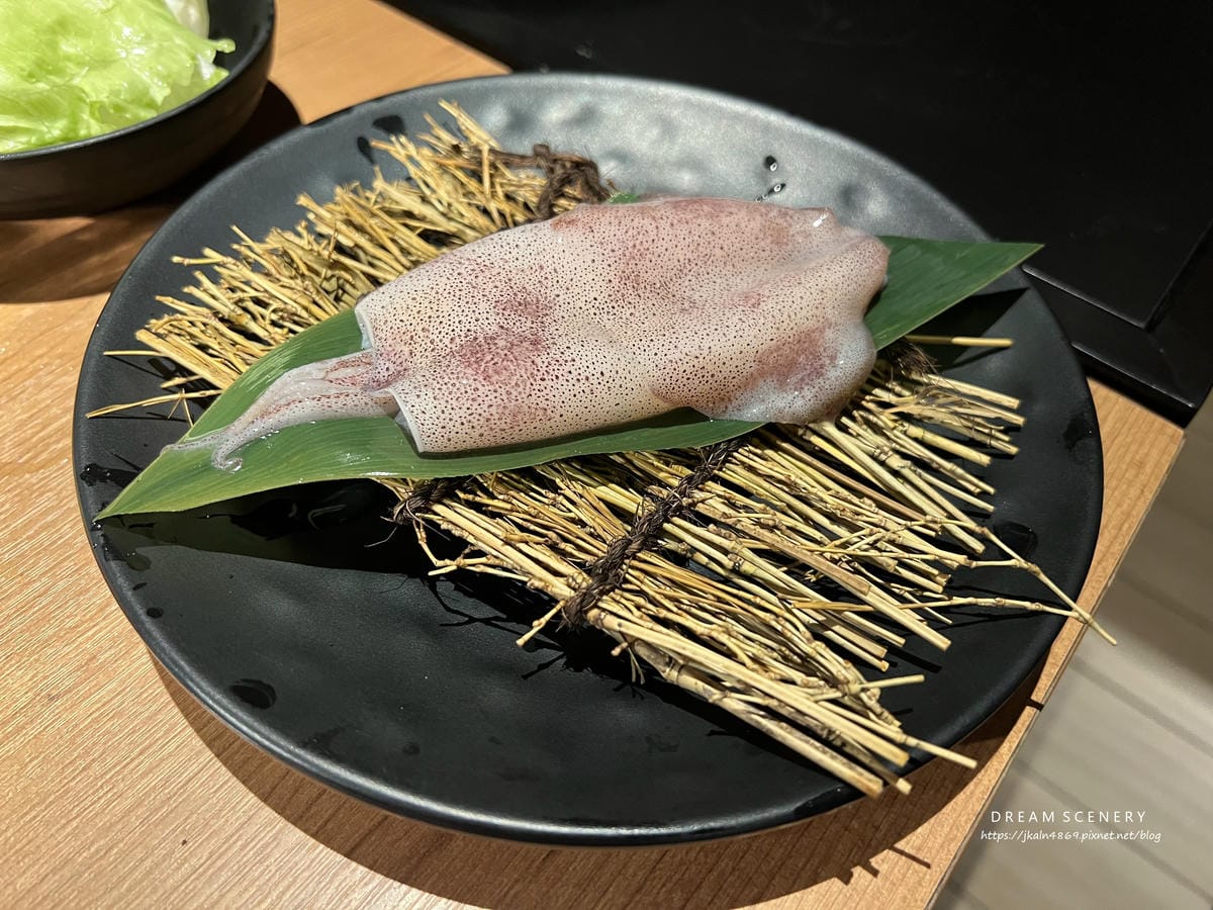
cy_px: 455
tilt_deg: -50.9
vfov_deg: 53.1
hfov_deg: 67.3
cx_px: 606
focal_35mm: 26
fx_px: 911
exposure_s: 1/60
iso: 250
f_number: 1.5
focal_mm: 5.7
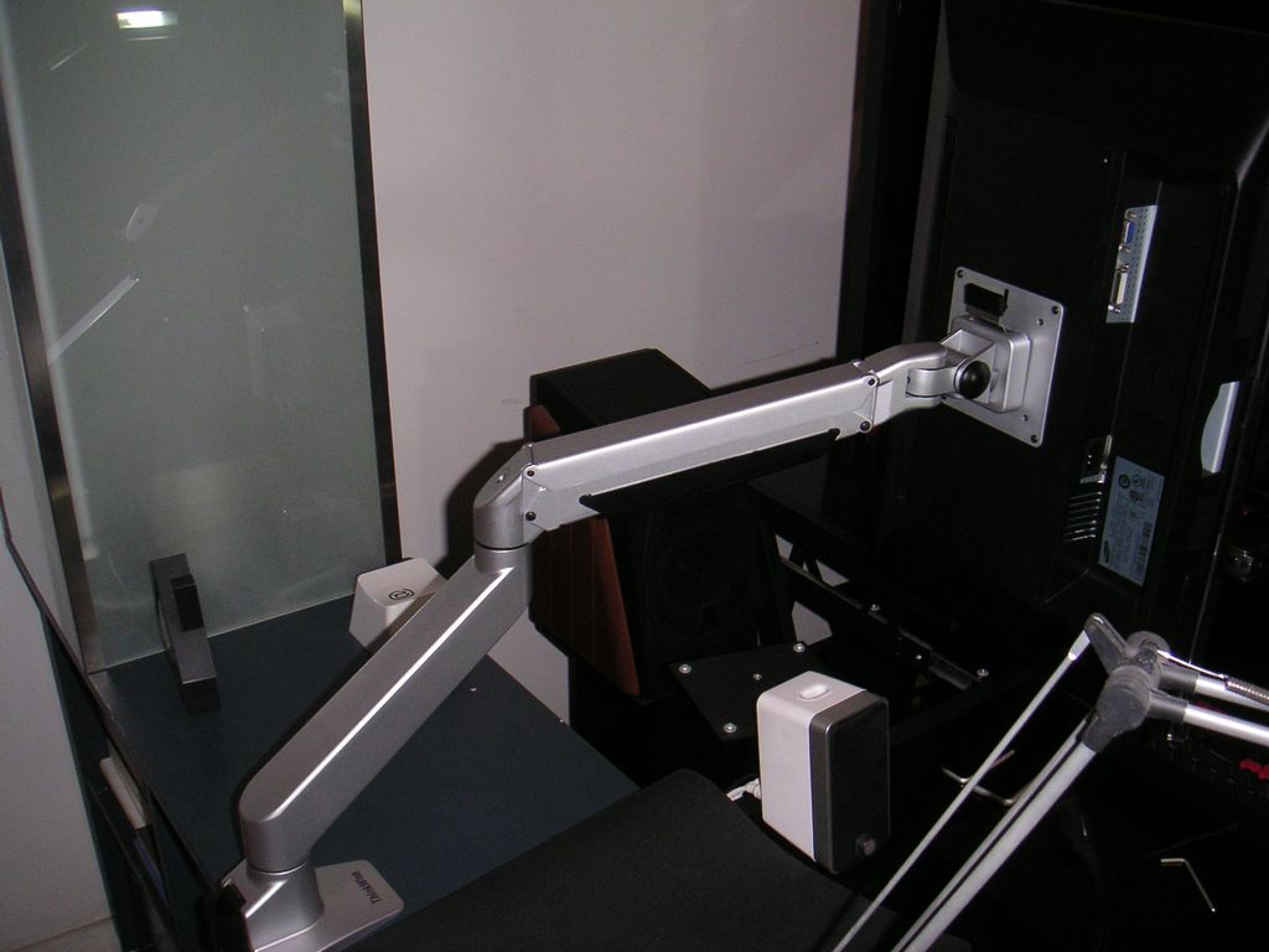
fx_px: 1356
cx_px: 634
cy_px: 476
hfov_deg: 50.1
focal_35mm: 37
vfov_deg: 38.7
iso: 160
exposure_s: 1/45
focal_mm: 5.7
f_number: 2.8
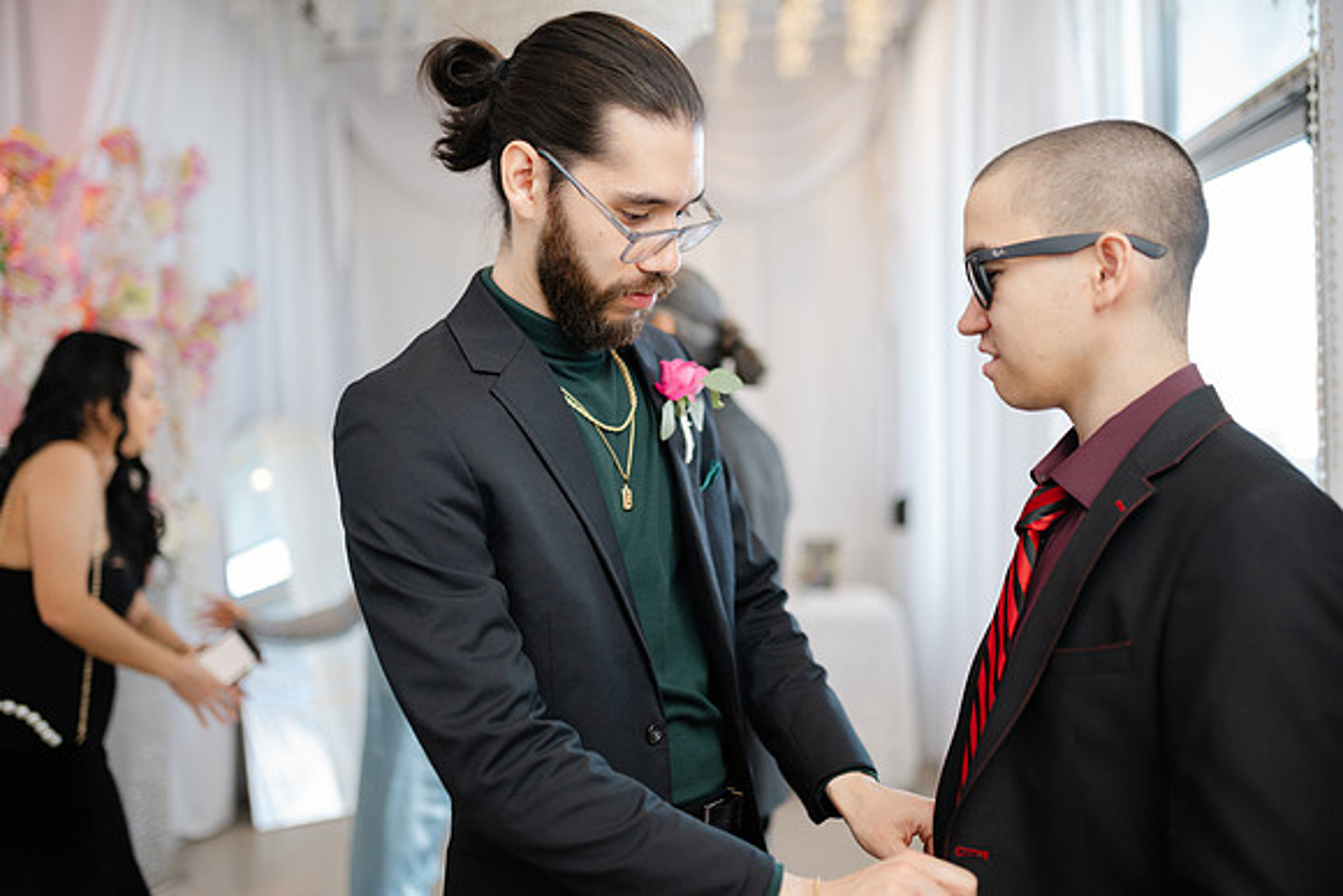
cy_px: 448
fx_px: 1306
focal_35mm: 35
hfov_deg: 54.4
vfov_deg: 37.9
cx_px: 672
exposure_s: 1/160
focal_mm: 35
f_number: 1.4
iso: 400
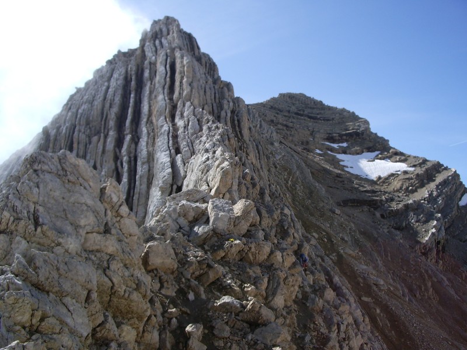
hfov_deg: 52.6
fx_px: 472
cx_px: 234
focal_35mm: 35
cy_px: 175
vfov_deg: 40.7
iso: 80
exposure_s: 1/400
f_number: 4.3
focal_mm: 5.8
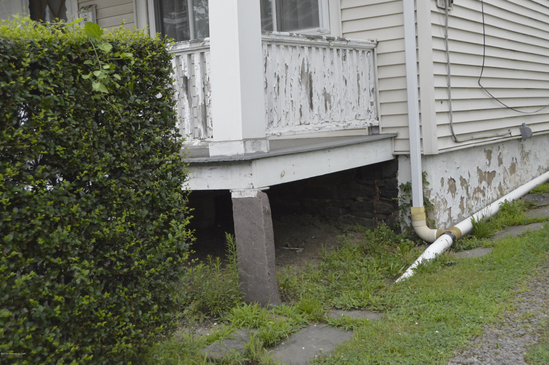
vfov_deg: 28.9
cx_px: 274
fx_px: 708
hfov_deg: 42.4
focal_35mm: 46
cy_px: 182
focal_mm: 31
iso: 3200
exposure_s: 1/4000
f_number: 6.3
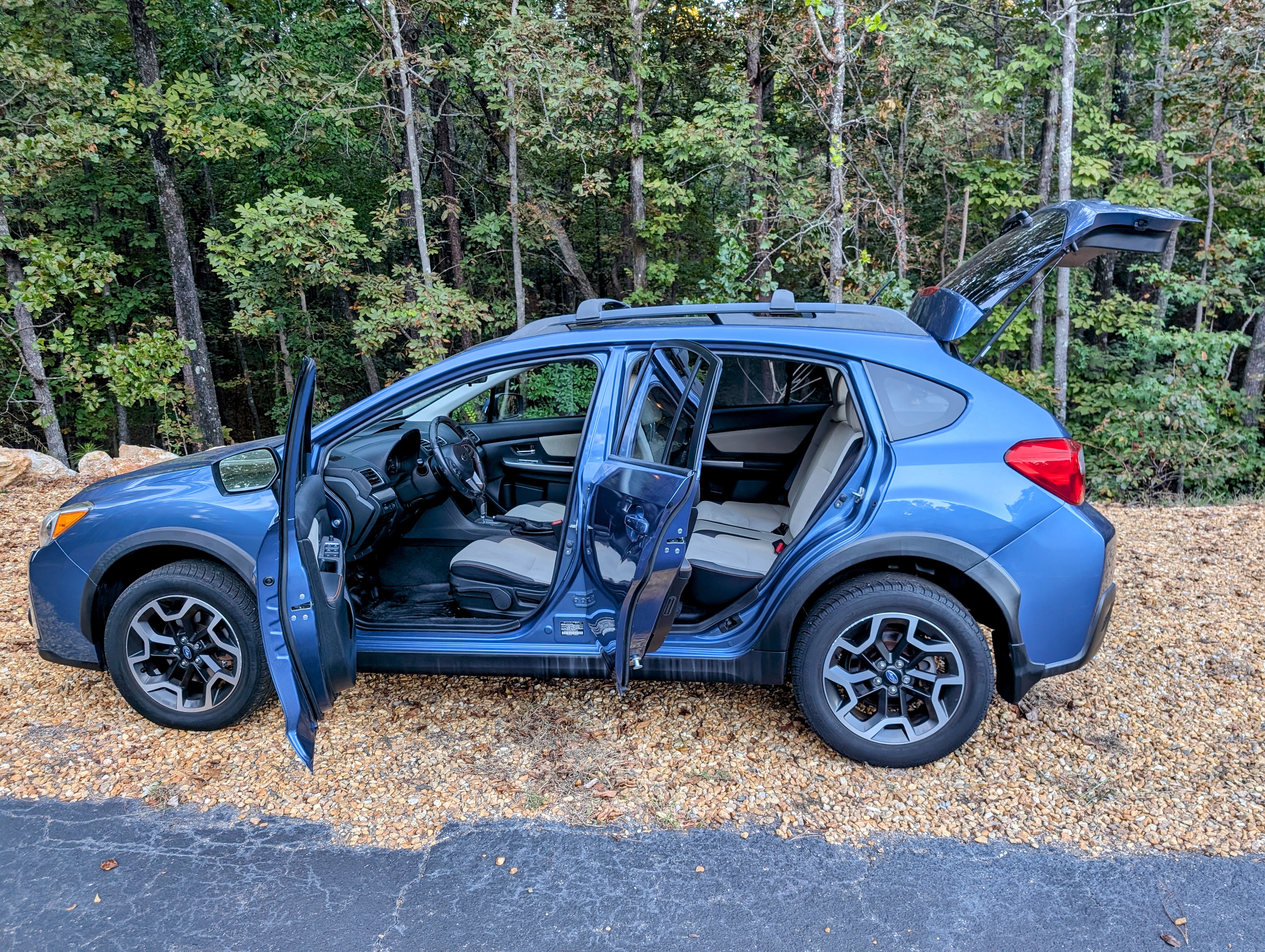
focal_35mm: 24
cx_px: 632
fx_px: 878
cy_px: 476
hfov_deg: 71.5
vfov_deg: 56.9
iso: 29
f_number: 1.68
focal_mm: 6.9
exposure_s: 1/26.4
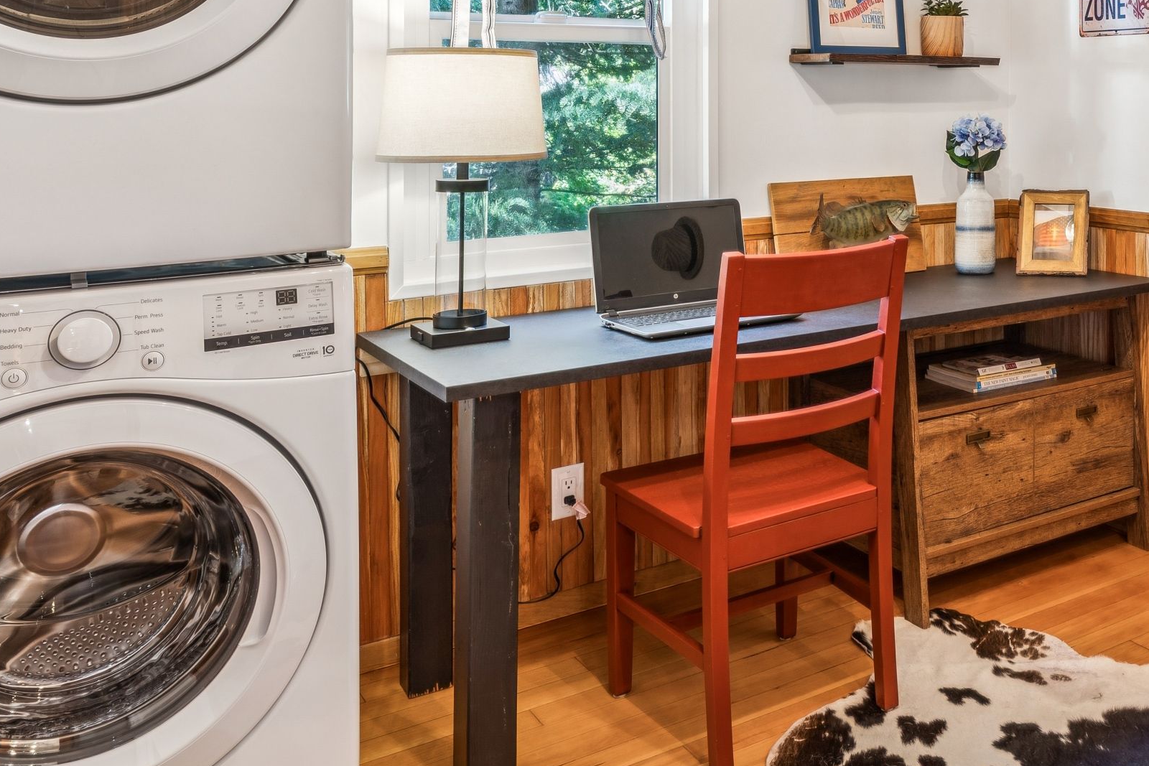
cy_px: 95
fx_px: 1185
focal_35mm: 37
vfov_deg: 34.1
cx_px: 995
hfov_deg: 47.4
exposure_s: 2.5
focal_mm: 16.5
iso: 100
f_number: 13
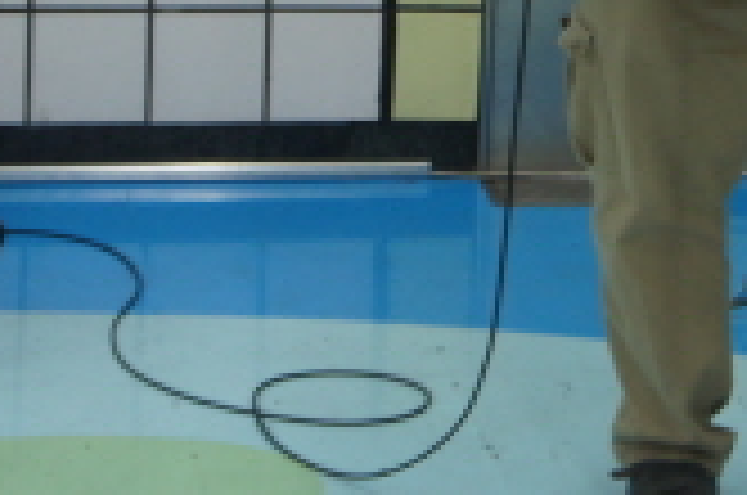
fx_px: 3373
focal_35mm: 163
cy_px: -198
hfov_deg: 12.5
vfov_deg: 8.3
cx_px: 706
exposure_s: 1/25
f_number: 4
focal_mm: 29
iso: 400
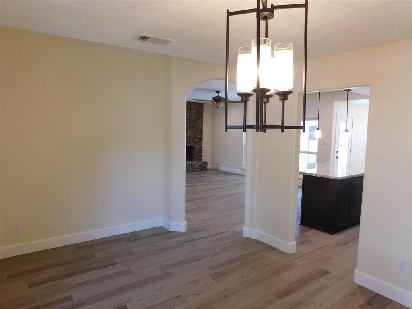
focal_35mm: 23
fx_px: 274
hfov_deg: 73.9
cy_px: 154
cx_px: 206
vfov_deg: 58.9
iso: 125
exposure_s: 1/30
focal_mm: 4
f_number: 3
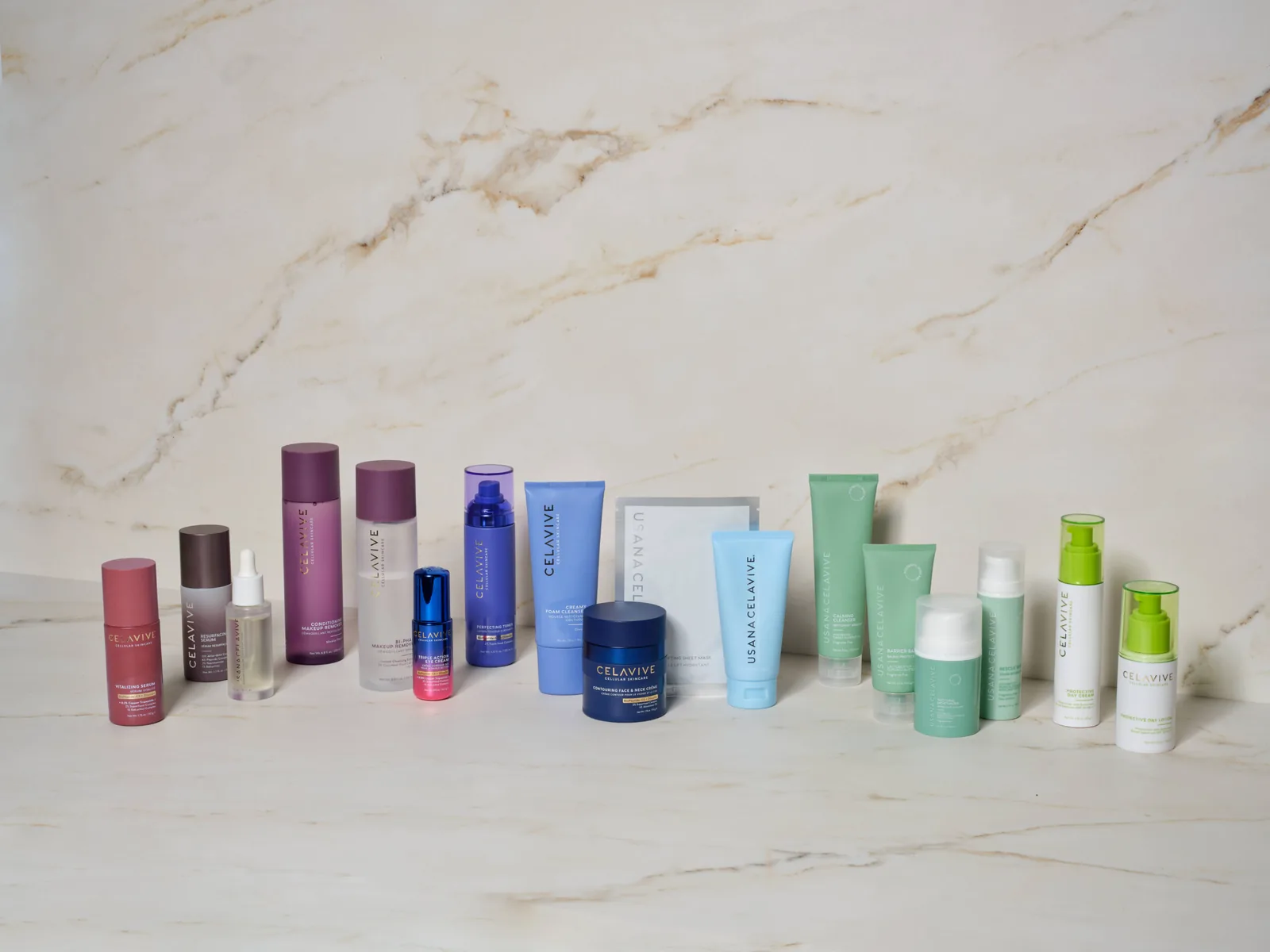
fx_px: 2311
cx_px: 635
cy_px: 476
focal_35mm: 63
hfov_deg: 30.7
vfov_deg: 23.3
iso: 100
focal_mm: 80
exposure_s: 1/100
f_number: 16
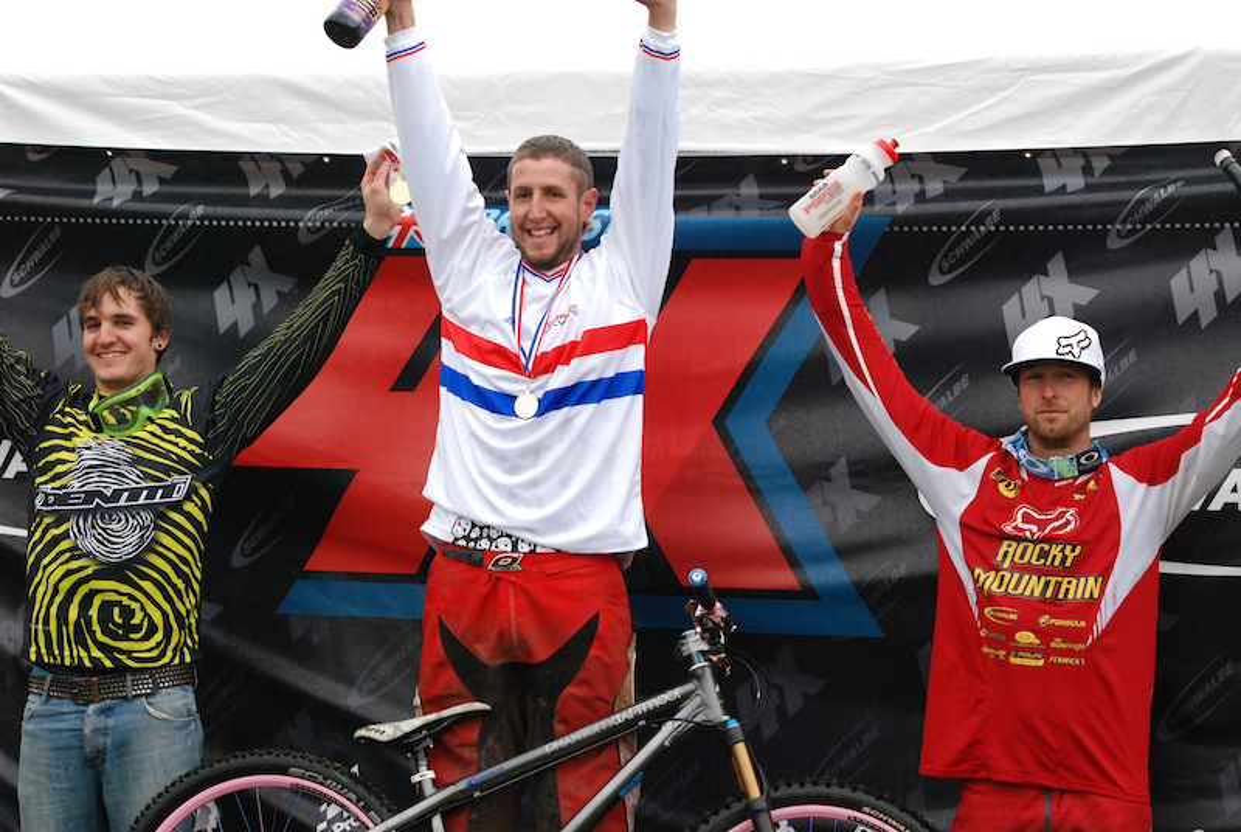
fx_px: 3625
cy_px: 416
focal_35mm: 105
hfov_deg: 19.4
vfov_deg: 13.1
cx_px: 620
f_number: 2.8
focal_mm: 70
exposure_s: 1/500
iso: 800
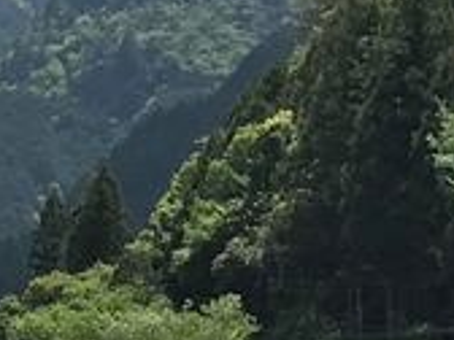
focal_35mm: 200
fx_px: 2623
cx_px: -481
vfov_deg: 7.3
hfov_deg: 9.2
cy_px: 532
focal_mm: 3.99
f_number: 1.8
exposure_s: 1/1709
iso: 20
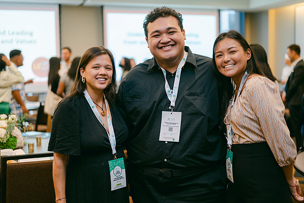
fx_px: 422
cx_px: 152
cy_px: 102
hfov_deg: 39.6
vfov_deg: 27.0
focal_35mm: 50
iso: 500
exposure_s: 1/125
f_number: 2
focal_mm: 50
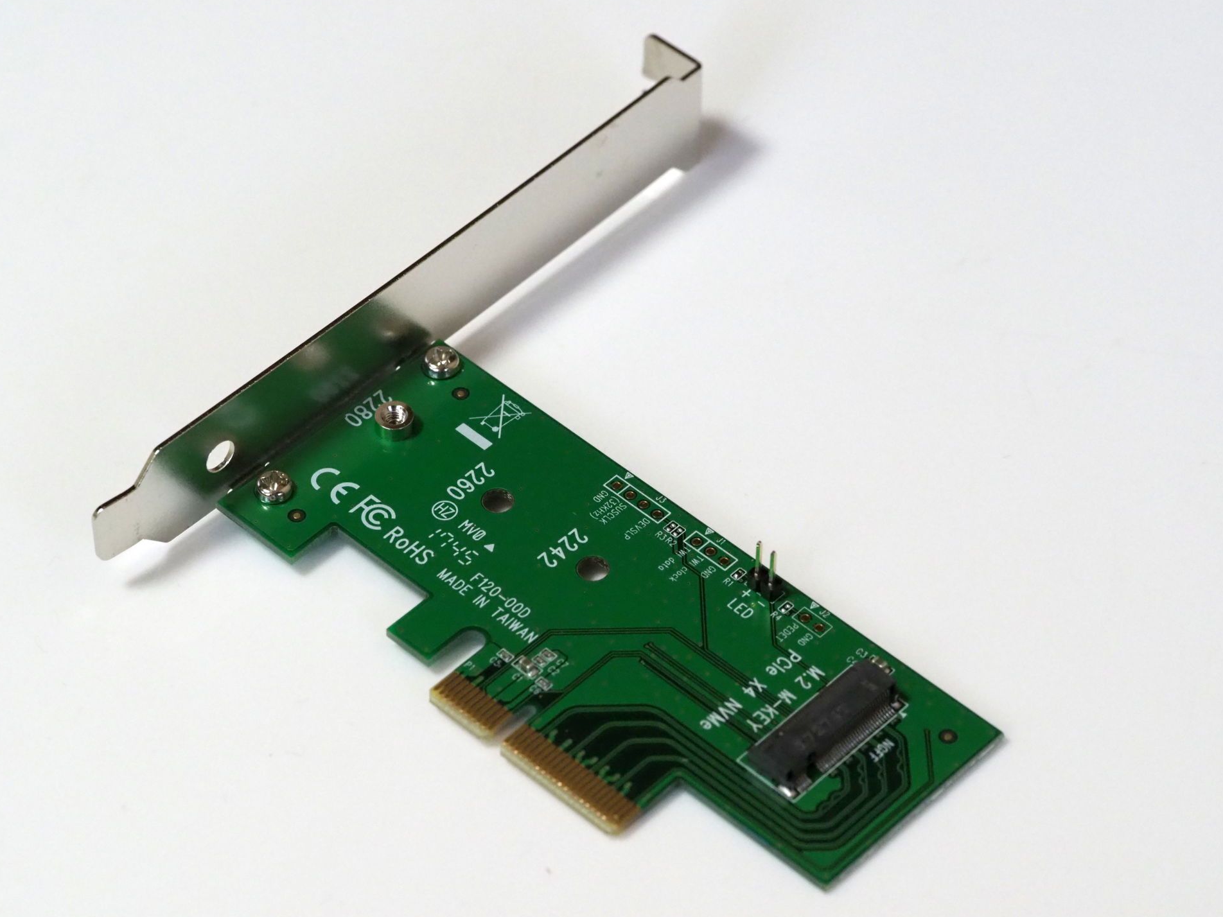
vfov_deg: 12.2
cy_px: 457
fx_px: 4275
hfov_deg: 16.3
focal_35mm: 121
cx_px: 610
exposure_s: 1/125
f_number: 5.6
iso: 3200
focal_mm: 60
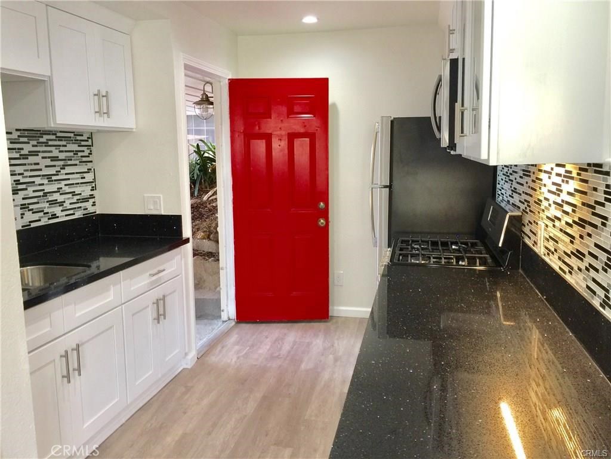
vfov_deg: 48.2
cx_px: 306
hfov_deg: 61.7
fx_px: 512
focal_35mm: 29
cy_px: 230
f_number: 2.2
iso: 50
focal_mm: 4.15
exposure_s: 1/30
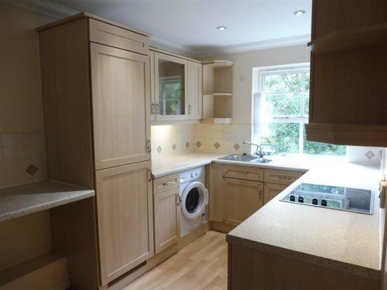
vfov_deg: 56.8
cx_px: 194
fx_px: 268
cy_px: 145
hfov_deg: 71.6
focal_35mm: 24
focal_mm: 4.3
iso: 320
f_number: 3.3
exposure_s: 1/60
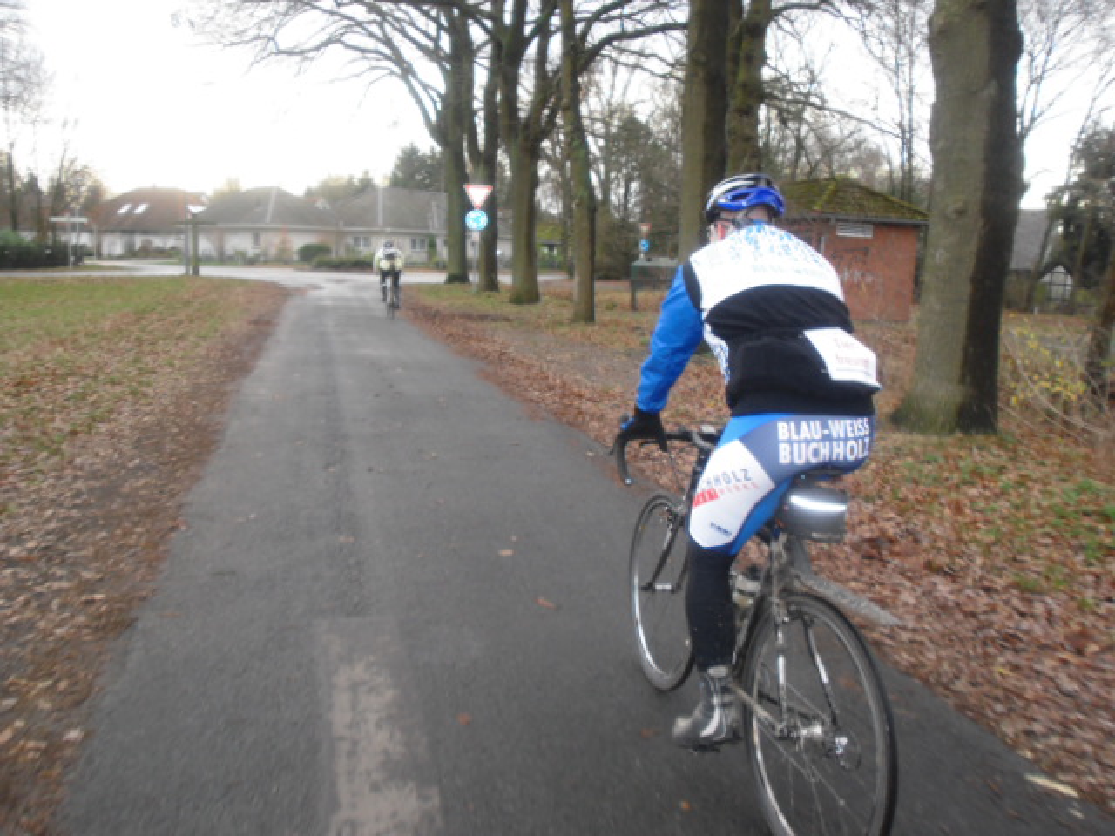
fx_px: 902
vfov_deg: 49.7
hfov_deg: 63.4
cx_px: 558
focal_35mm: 28
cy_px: 418
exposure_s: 1/250
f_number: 2.6
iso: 200
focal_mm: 4.65
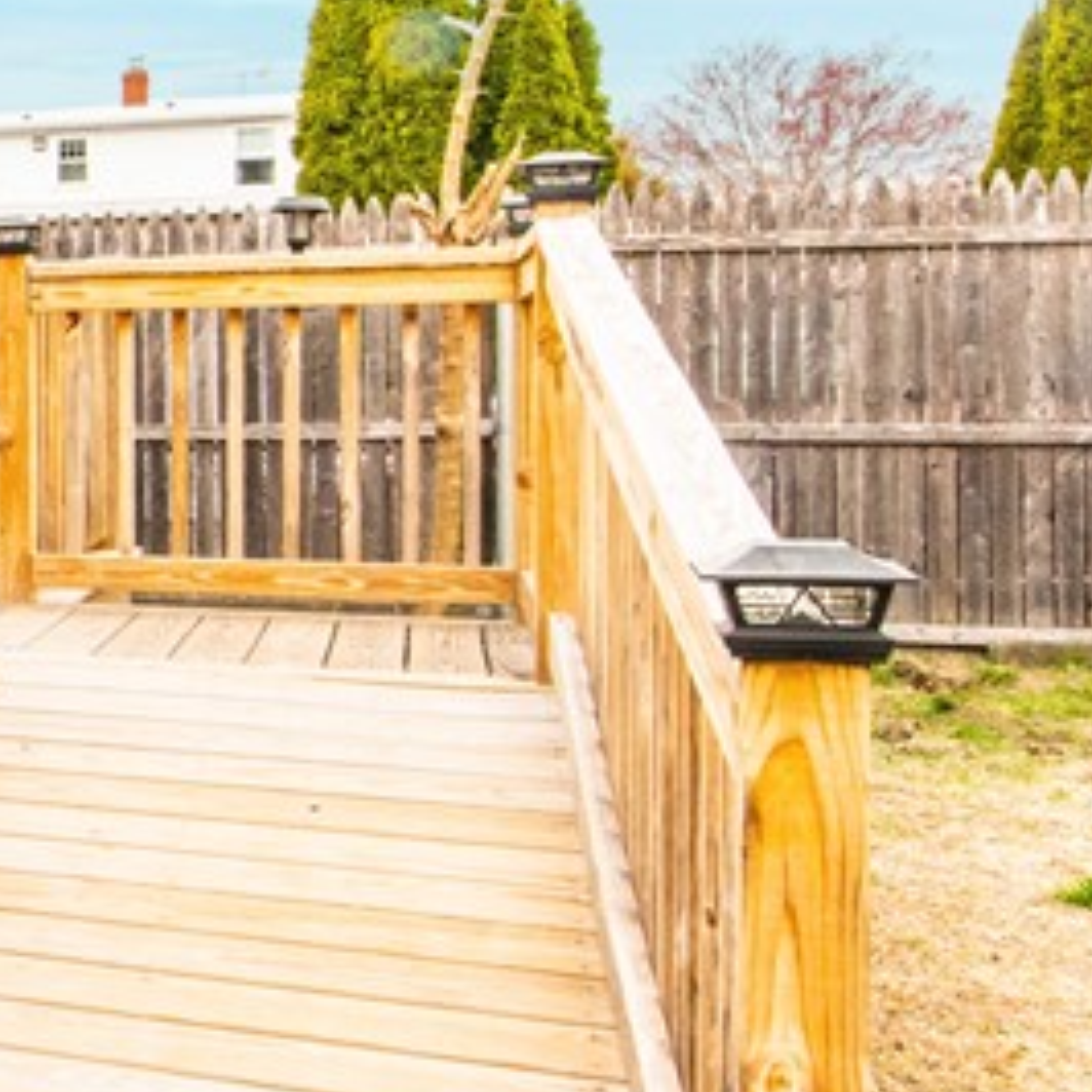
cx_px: -809
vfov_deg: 29.0
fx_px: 2106
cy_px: 447
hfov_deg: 21.1
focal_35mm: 59
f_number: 20
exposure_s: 1/80
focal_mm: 17
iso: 400
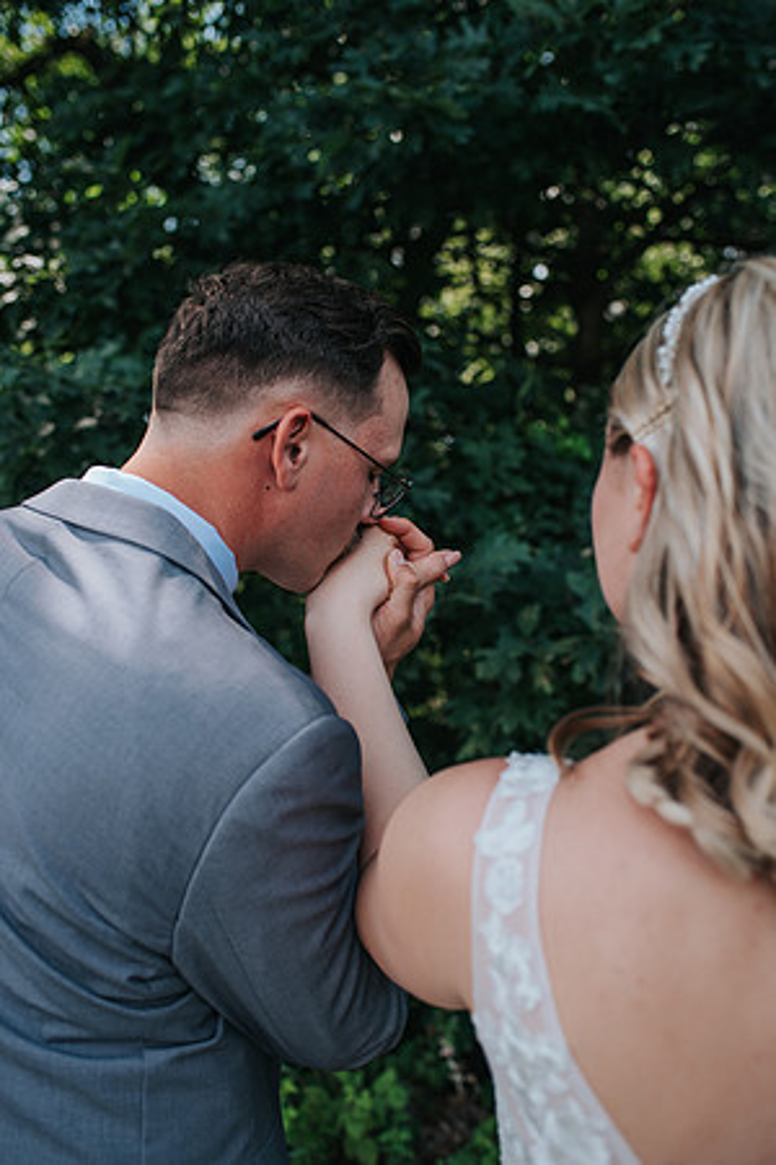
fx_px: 1132
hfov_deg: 37.9
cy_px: 582
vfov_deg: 54.4
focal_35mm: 35
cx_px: 388
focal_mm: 35
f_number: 2.8
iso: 140
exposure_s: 1/500
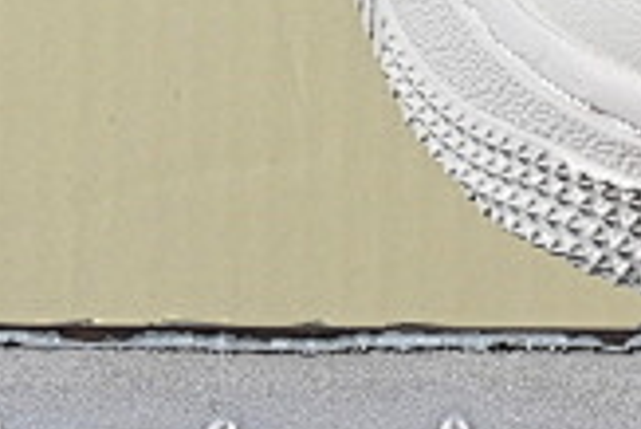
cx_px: 1215
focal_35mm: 497
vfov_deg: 2.8
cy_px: -555
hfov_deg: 4.1
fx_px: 8857
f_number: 8
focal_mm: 50
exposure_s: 1/80
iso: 160
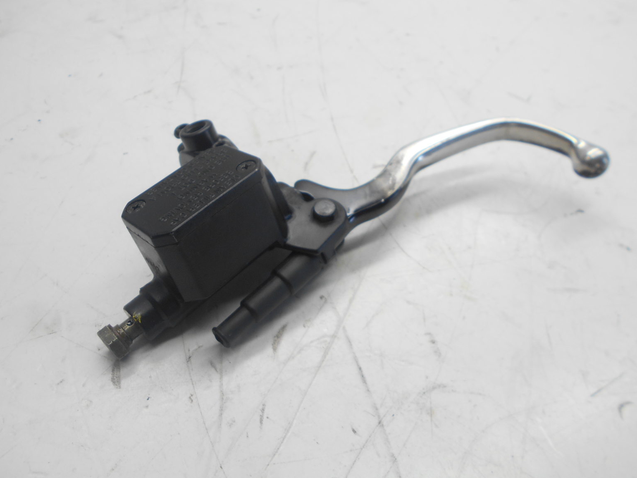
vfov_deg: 51.4
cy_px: 236
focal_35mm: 27
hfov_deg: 65.3
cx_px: 328
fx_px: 497
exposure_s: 1/50
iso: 80
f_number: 3.2
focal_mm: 4.6
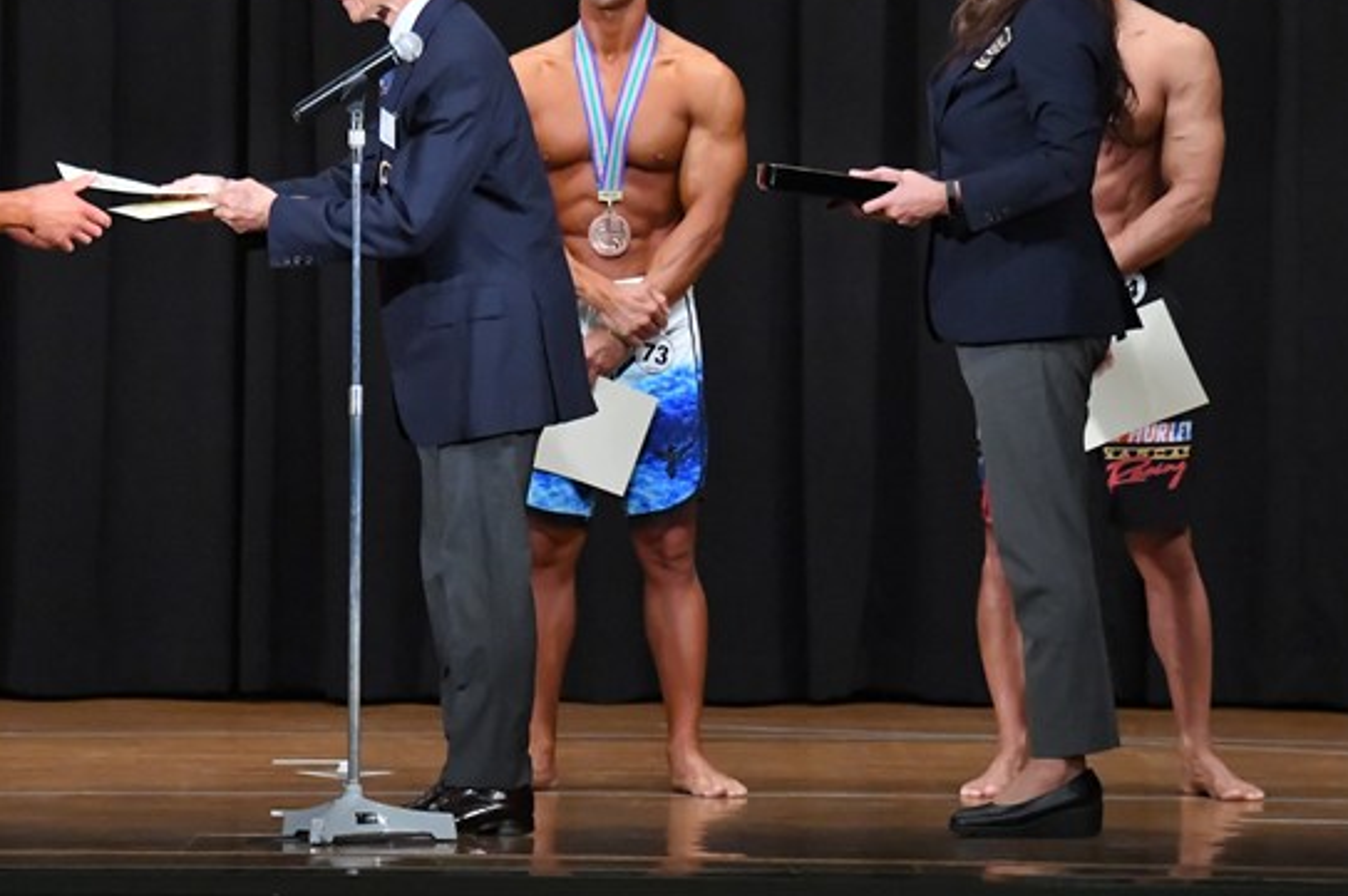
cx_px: 438
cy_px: 325
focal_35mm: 267
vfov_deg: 5.1
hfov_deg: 7.7
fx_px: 9988
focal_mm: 125
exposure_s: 1/400
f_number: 5.6
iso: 8000
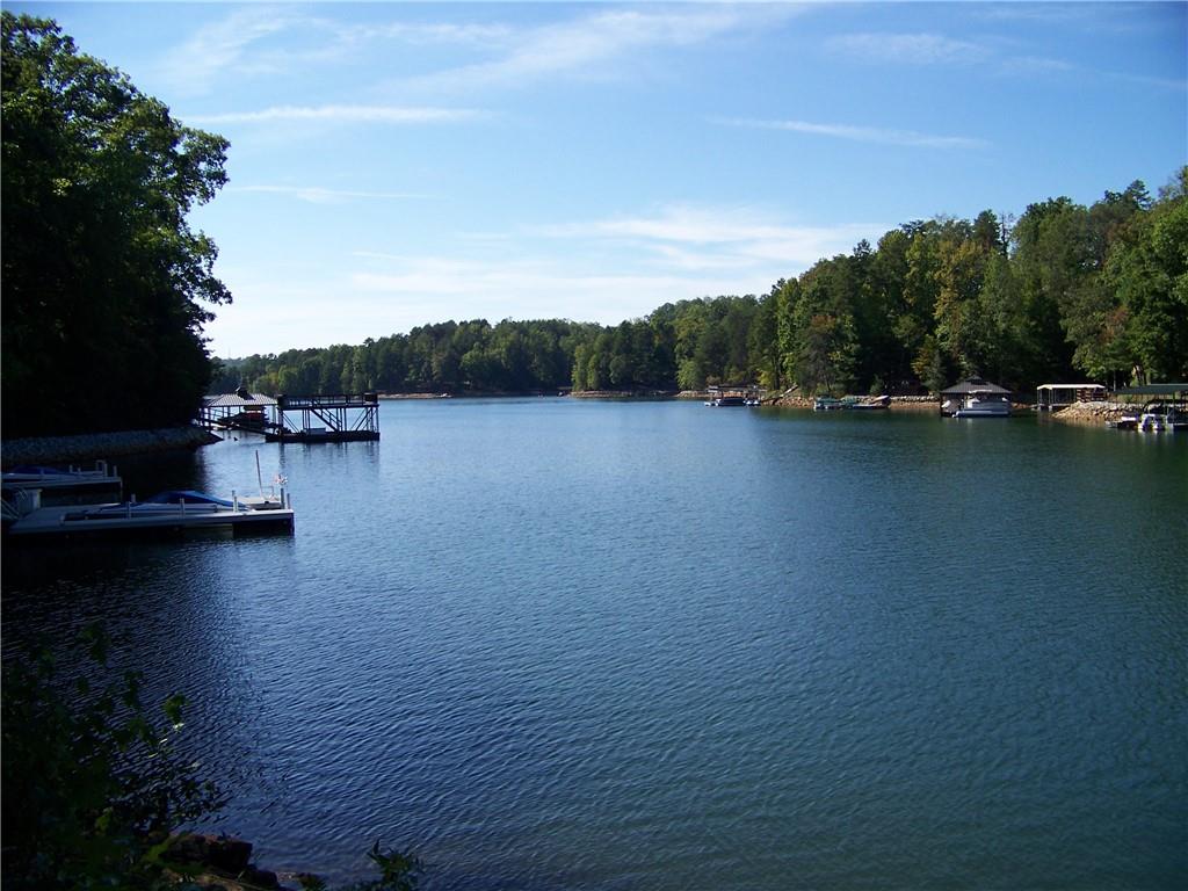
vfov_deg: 39.7
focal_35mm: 36
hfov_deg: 51.4
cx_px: 594
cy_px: 446
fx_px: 1235
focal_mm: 5.85
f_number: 2.8
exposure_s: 1/1000
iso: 64
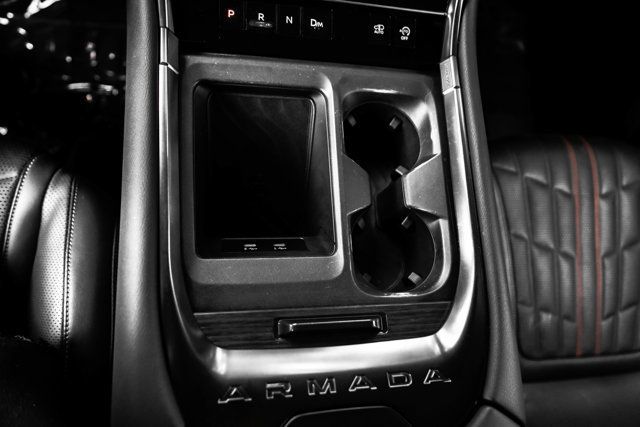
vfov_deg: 49.6
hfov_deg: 69.4
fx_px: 462
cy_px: 214
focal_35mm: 26
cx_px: 320
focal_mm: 26
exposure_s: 1/160
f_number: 2.8
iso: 2000
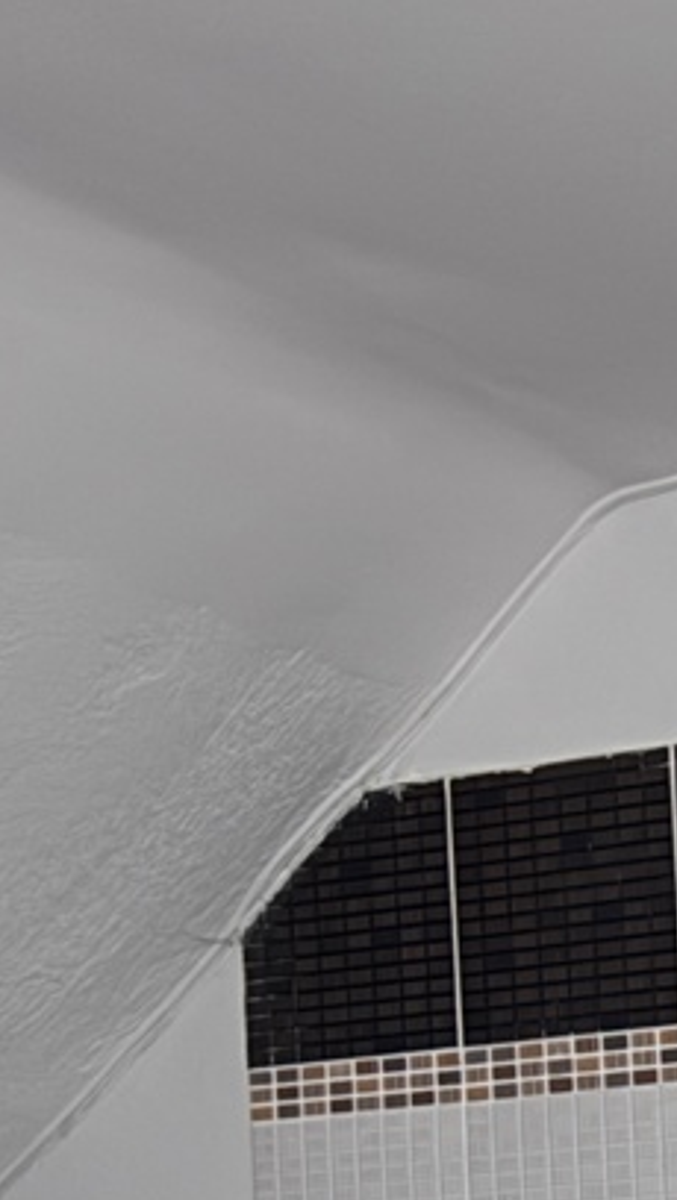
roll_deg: +1.2
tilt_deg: -2.6
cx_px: 1501
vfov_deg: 15.6
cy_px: 1944
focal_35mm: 123
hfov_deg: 9.1
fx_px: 3919
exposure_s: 1/60
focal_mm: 6.76
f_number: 1.78
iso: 400
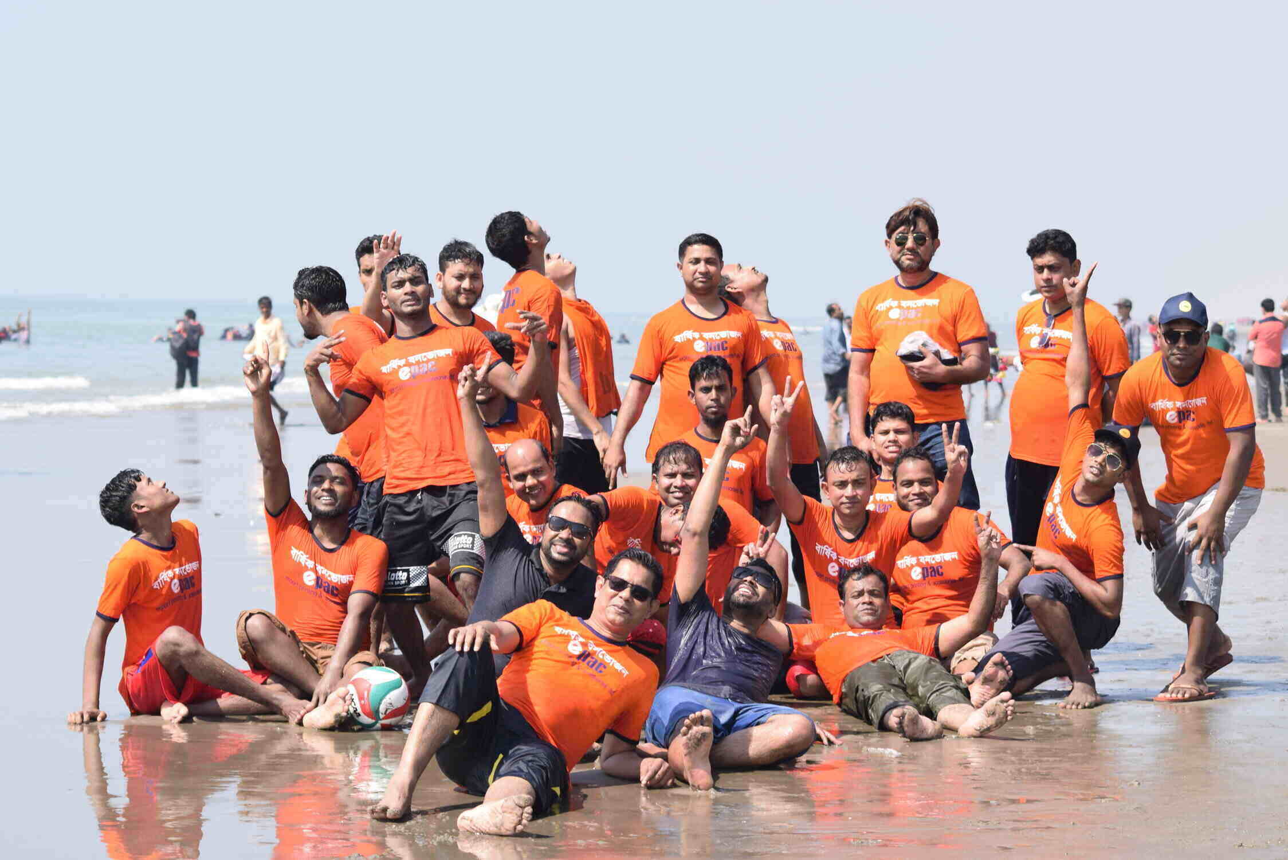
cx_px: 644
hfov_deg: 19.5
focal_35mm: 105
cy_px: 430
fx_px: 3757
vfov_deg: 13.0
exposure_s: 1/640
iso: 200
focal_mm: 70
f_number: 6.3
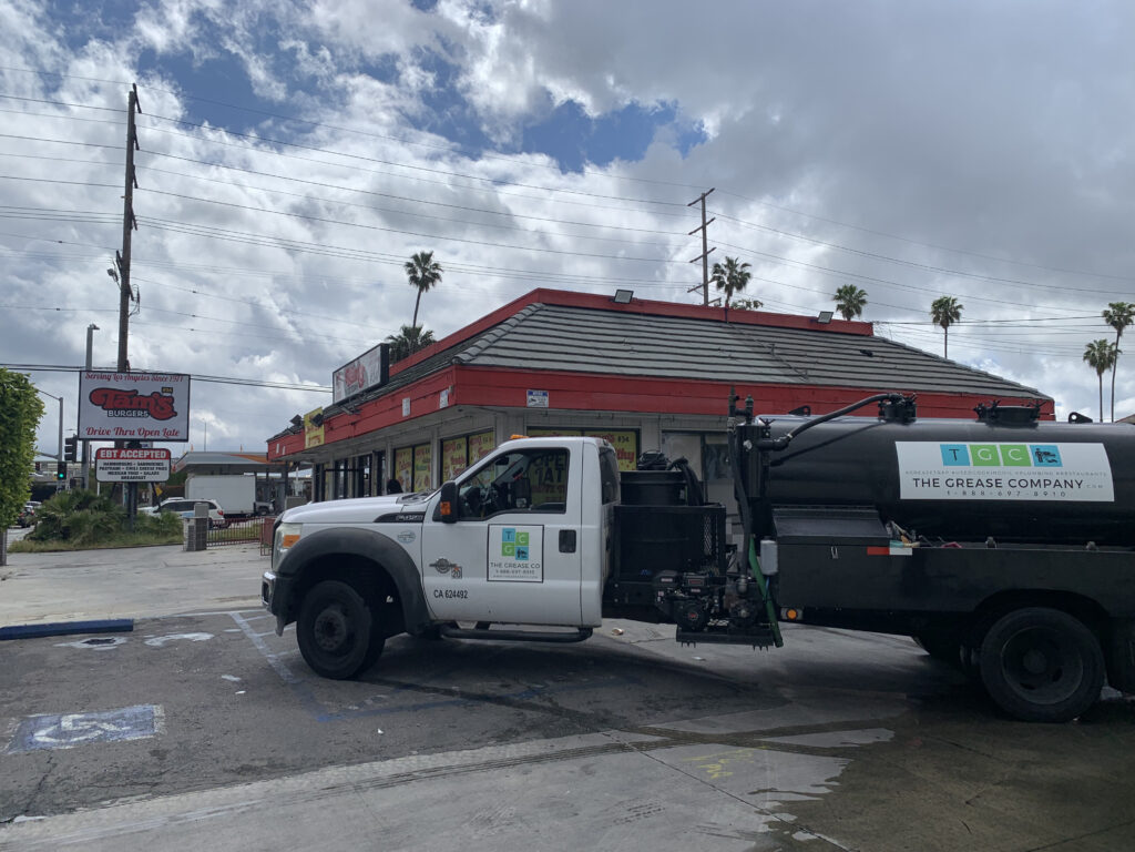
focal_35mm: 26
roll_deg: +0.6
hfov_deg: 67.3
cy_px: 426
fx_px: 852
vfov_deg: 53.1
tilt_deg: +5.1
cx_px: 568
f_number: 1.8
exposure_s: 1/5714
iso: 25
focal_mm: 4.25
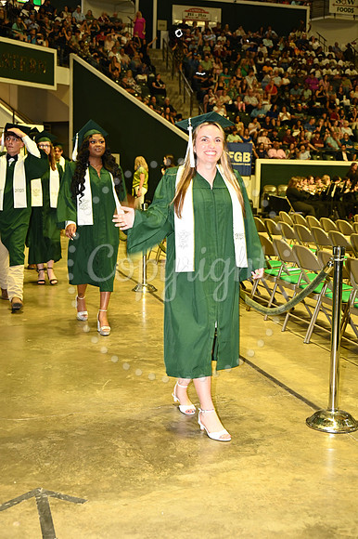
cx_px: 179
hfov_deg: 28.0
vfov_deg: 41.1
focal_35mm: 48
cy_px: 270
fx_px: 717
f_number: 5.6
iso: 1600
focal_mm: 48
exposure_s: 1/60
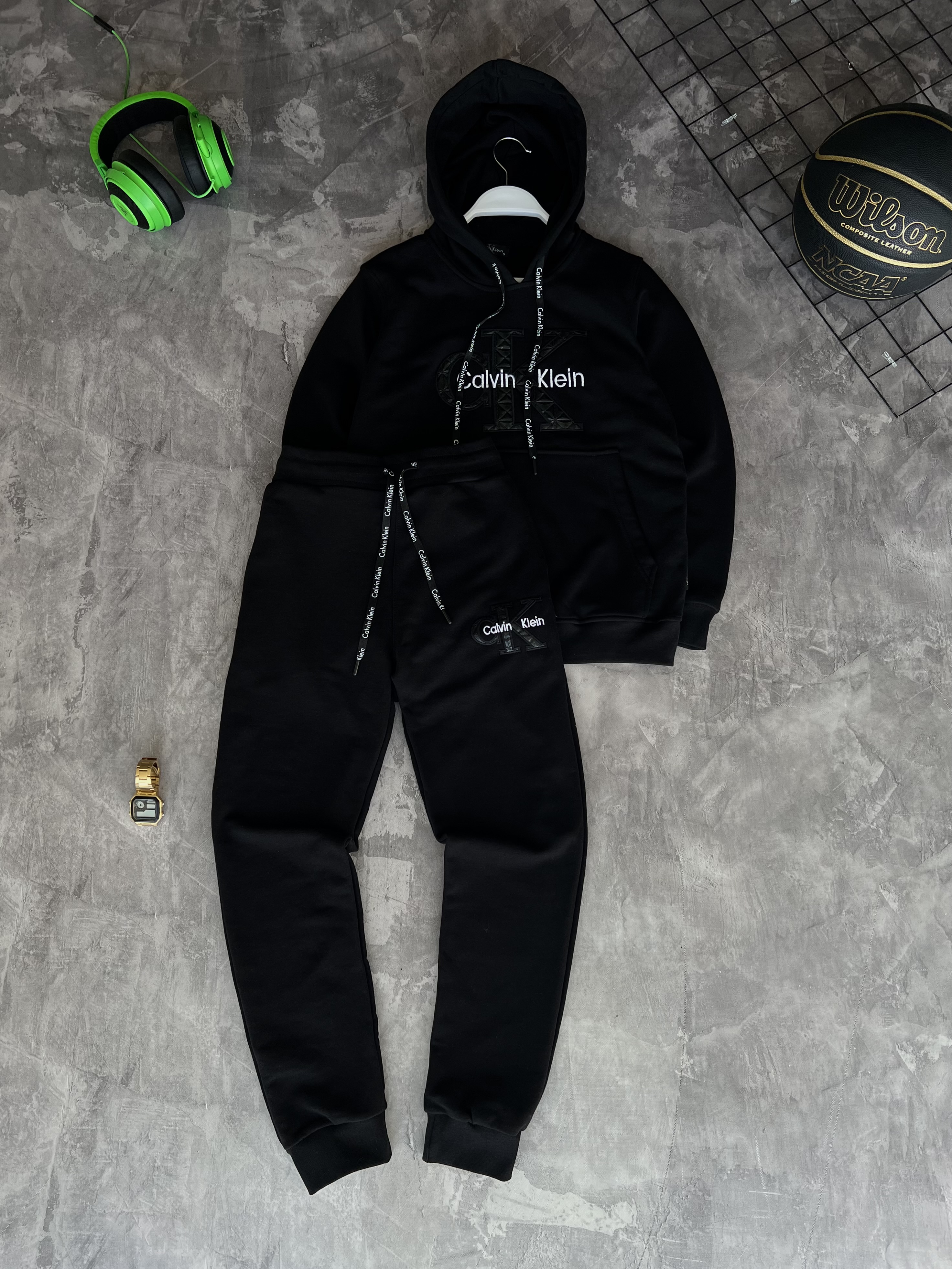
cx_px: 476
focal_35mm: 26
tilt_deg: -79.4
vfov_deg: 67.3
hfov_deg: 53.1
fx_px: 953
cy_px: 634
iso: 50
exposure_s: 1/552
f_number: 1.5
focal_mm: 5.7
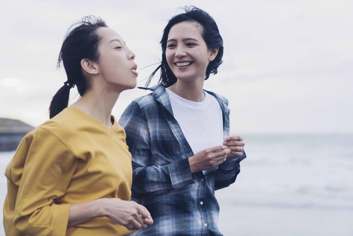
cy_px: 118
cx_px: 176
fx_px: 686
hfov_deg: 28.8
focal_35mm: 70
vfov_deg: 19.5
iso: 250
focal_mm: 70
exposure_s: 1/250
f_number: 2.8
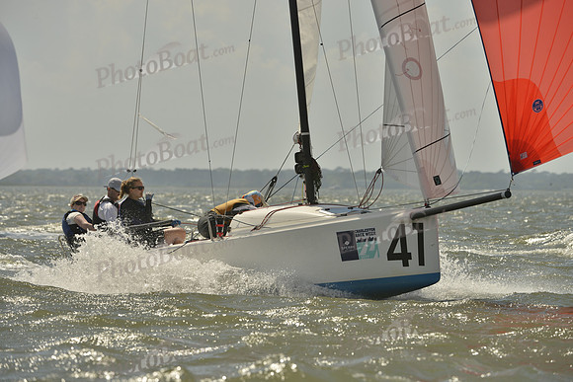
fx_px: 4617
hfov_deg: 7.1
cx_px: 286
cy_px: 191
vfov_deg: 4.7
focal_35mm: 290
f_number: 9
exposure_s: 1/1600
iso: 280
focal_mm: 290
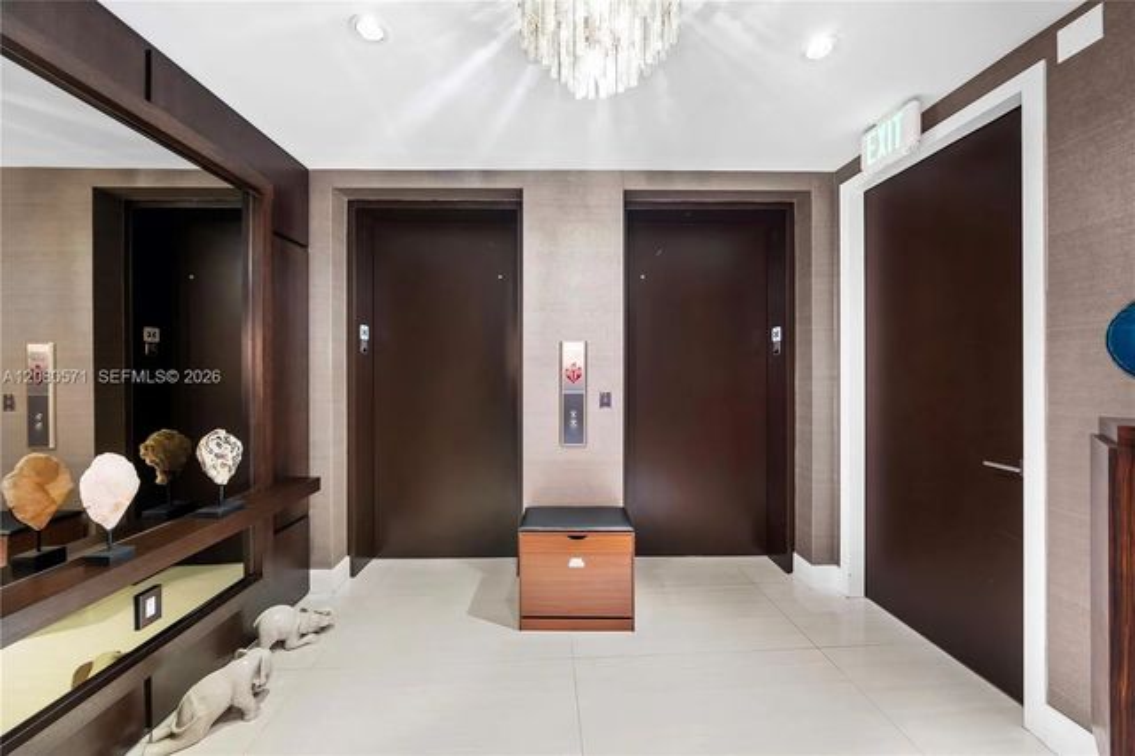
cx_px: 568
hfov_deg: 112.6
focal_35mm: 12
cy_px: 378
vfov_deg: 89.9
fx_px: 378
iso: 200
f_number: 8
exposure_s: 1/1.25
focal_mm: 12
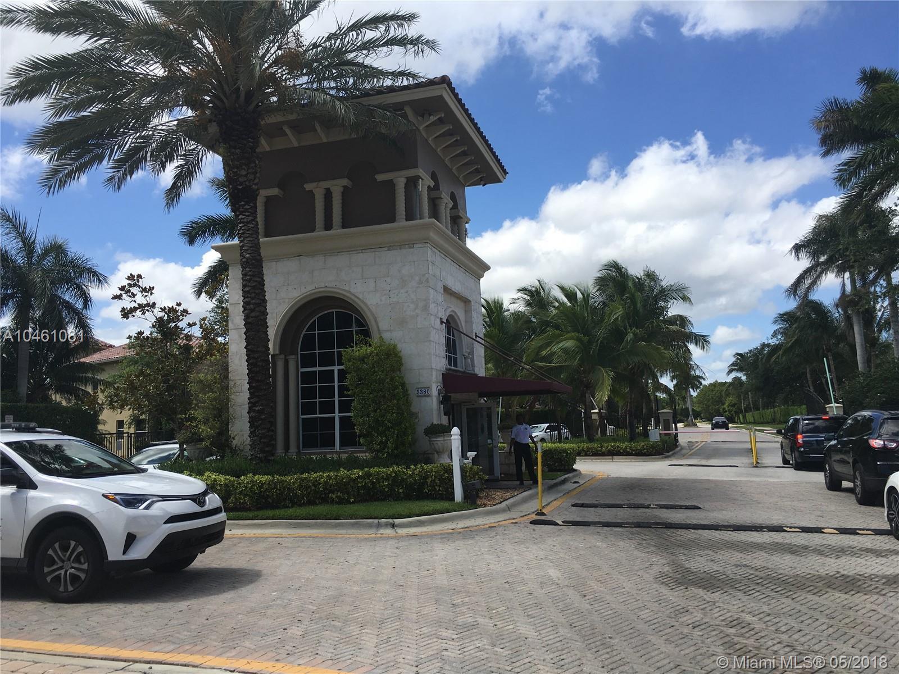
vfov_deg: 48.2
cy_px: 337
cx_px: 450
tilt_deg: +7.7
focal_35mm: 29
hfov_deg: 61.7
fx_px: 753
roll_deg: +2.6
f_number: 2.2
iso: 25
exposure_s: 1/1832
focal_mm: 4.15
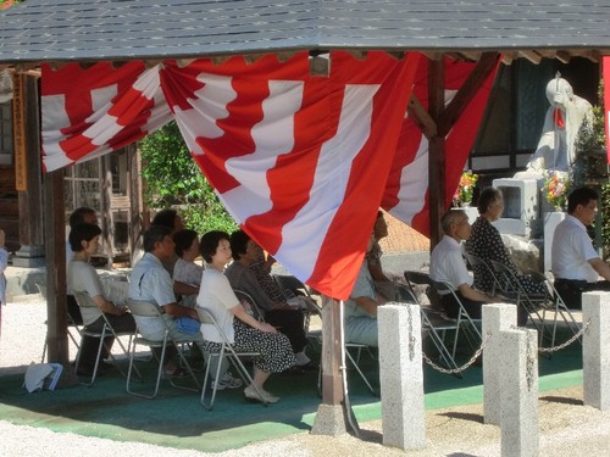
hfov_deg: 17.6
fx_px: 1974
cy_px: 228
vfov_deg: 13.2
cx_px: 305
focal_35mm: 112
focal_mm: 20.21
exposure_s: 1/200
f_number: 5.7
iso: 50
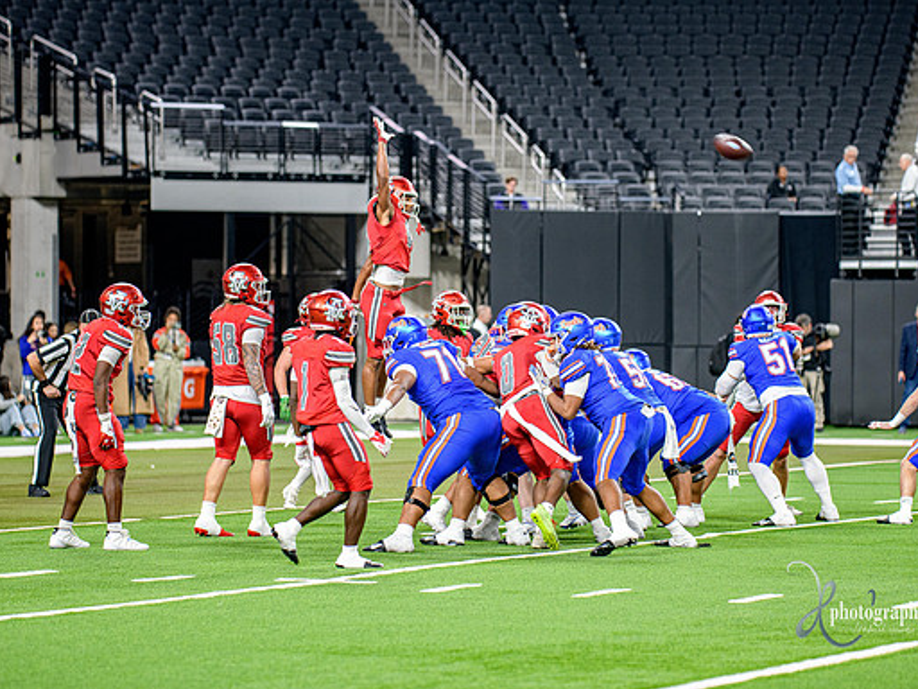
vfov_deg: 9.4
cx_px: 459
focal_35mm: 158
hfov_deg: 12.5
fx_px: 4190
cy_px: 345
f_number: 2.8
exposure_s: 1/400
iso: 1250
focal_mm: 145
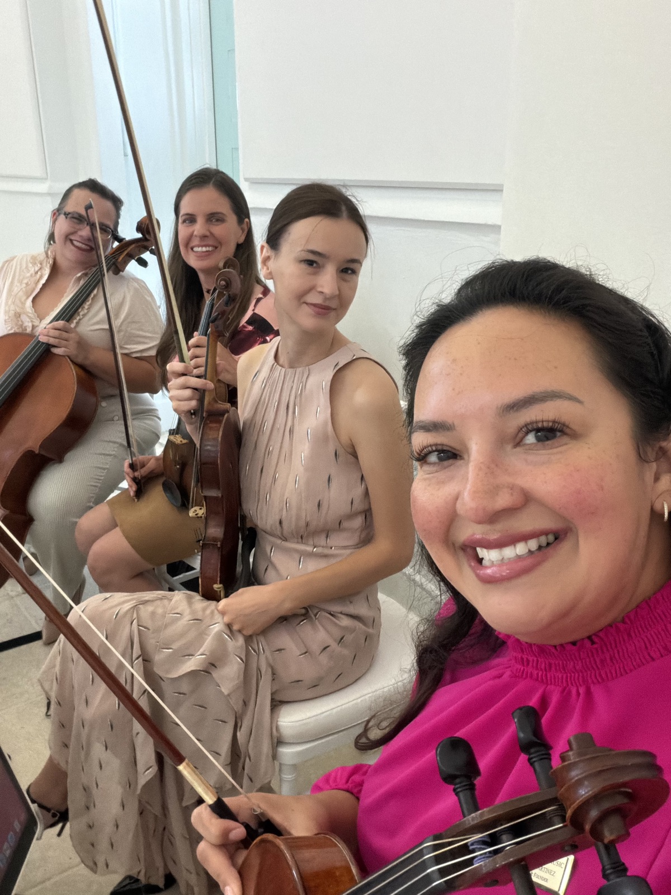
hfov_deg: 46.8
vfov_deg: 60.0
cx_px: 336
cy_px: 448
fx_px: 775
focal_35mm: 30
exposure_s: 1/60
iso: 320
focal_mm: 2.71
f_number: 1.9
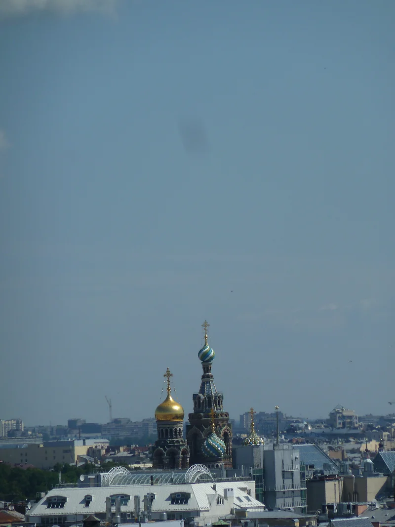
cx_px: 198
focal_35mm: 315
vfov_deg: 6.3
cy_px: 264
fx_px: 4794
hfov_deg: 4.7
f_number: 5.6
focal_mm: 49.2
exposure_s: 1/800
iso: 80
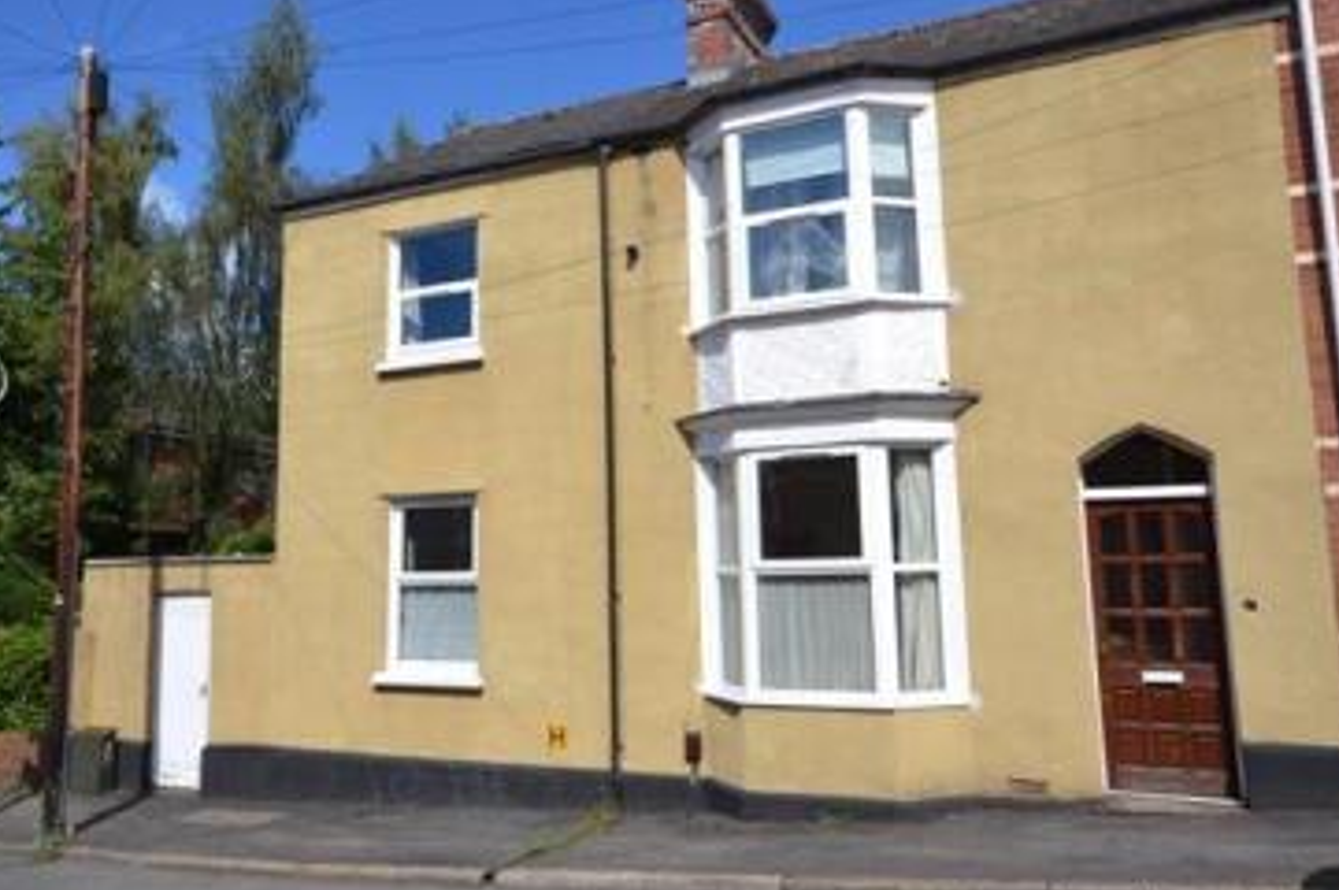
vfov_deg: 44.0
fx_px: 1102
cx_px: 560
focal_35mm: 30
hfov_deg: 62.2
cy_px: 428
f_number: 8
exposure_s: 1/250
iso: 100
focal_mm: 15
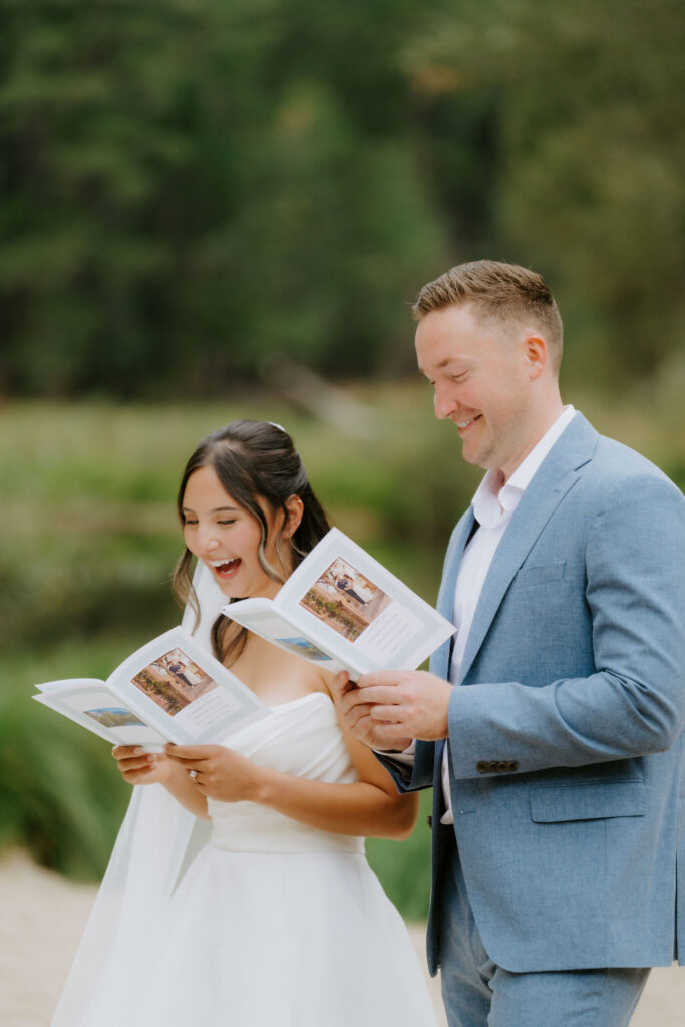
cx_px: 342
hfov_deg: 9.5
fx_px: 4137
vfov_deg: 14.2
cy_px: 514
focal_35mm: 145
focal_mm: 145
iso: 125
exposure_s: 1/500
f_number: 2.8
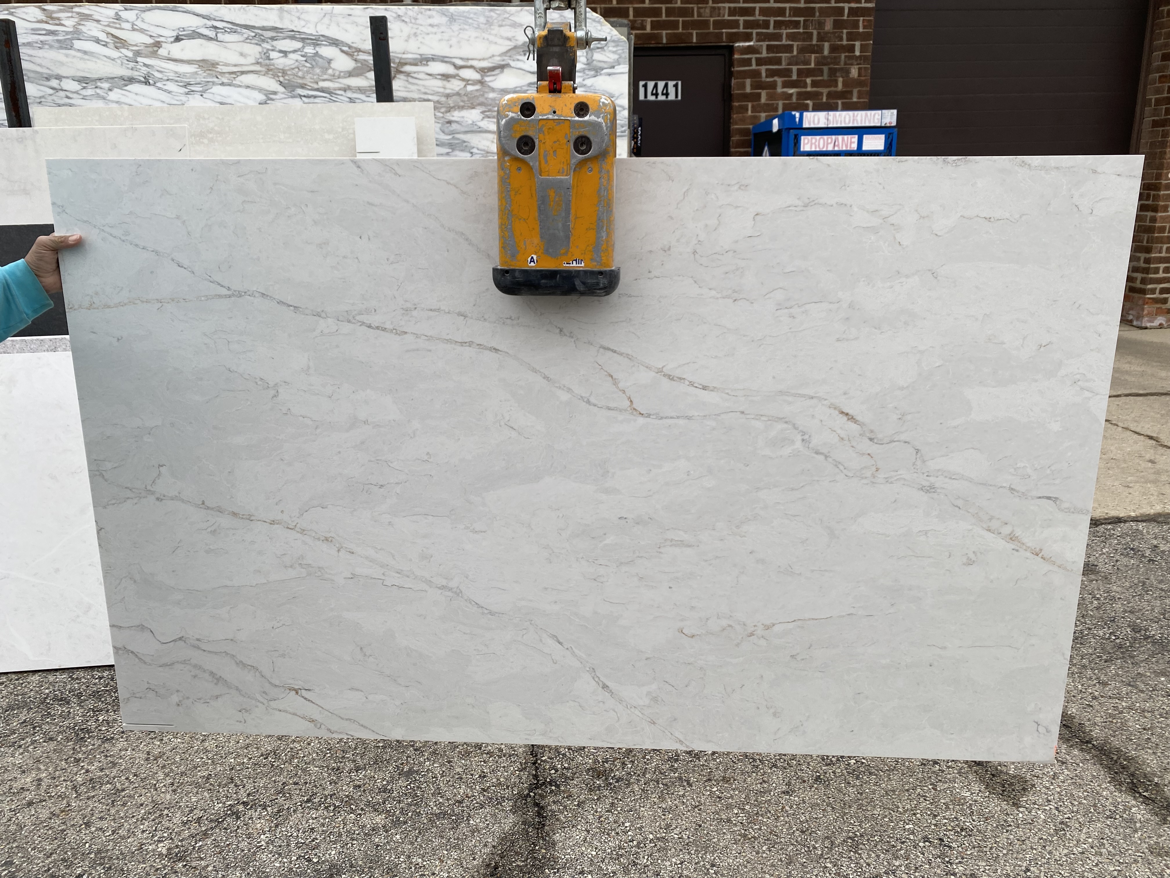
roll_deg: +0.7
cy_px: 439
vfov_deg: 53.1
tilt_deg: -15.1
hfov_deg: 67.3
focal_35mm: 26
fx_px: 879
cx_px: 585
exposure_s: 1/268
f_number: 1.8
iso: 32
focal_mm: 4.25
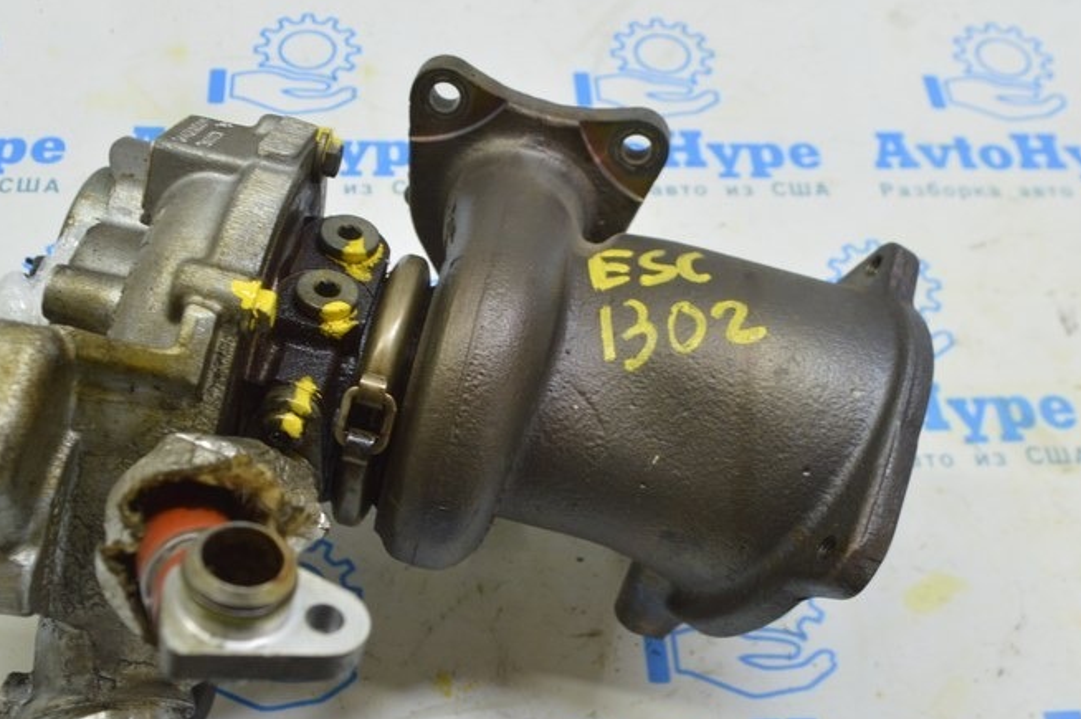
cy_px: 373
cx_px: 445
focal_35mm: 47
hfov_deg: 41.8
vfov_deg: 28.6
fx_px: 1410
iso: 400
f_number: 5.6
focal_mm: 20
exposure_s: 1/20
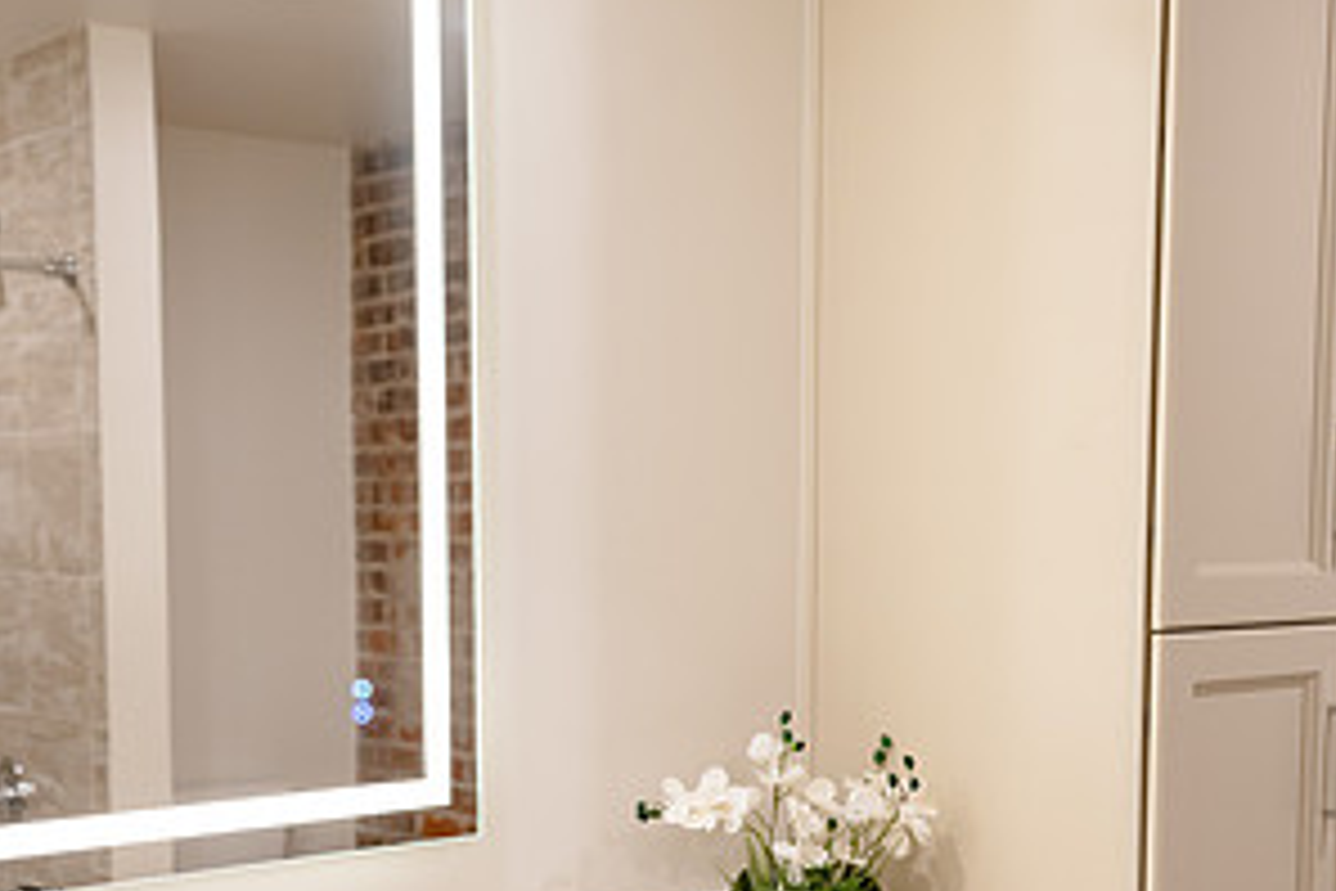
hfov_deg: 37.5
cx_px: 670
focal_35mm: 53
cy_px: 706
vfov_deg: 25.1
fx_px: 1967
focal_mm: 35
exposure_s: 1/160
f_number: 3.2
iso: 800
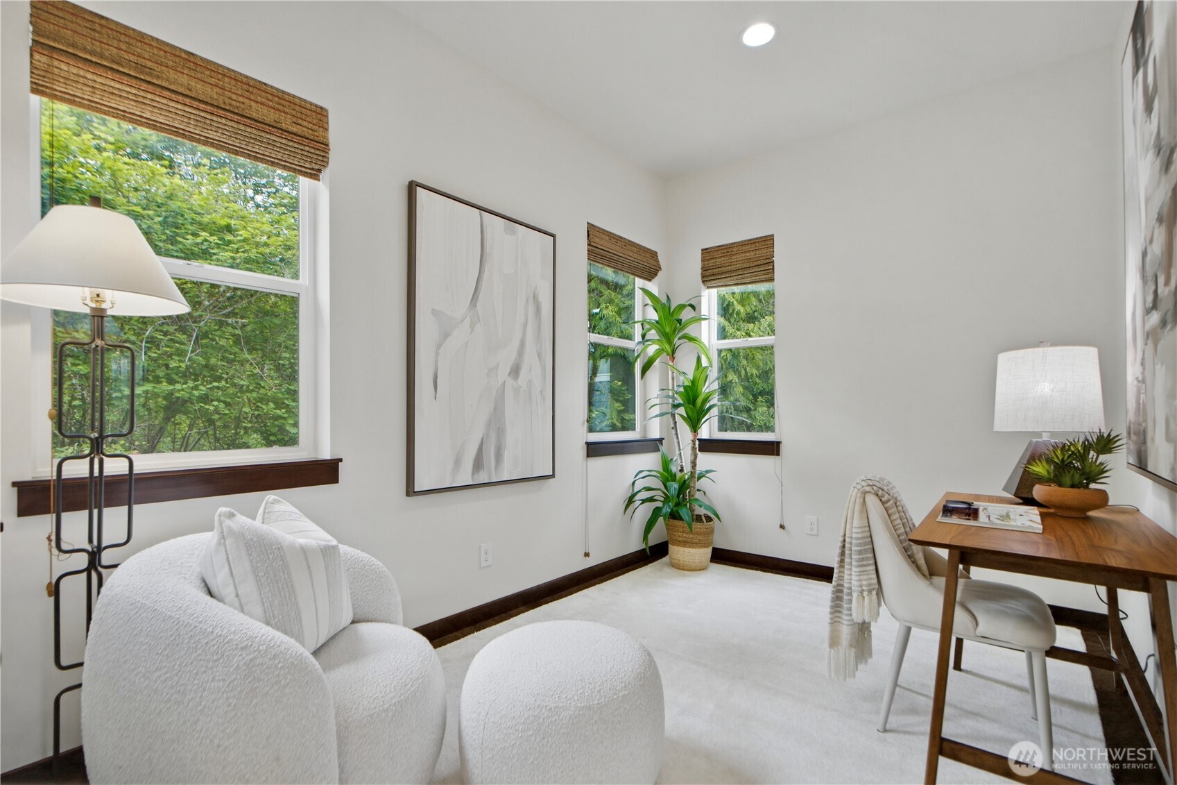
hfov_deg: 96.7
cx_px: 588
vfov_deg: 73.7
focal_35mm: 16
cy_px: 392
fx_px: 523
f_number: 9
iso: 400
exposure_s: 1/10
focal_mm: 16
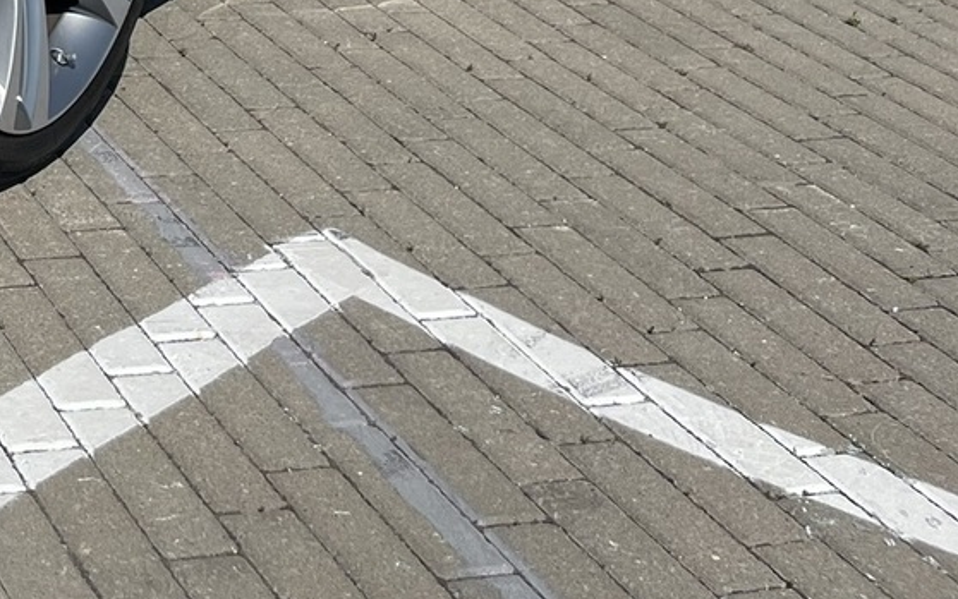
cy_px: -414
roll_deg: -1.0
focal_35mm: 79
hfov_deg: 22.6
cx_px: -371
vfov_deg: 14.8
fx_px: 2063
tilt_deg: -8.4
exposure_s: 1/5556
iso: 32
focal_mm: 4.2
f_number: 1.6
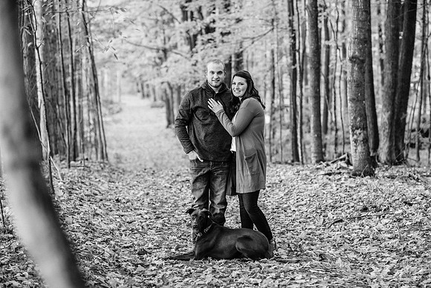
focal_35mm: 87
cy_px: 144
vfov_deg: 15.7
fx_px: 1044
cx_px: 216
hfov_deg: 23.3
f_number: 2.8
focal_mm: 85
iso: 500
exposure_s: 1/200
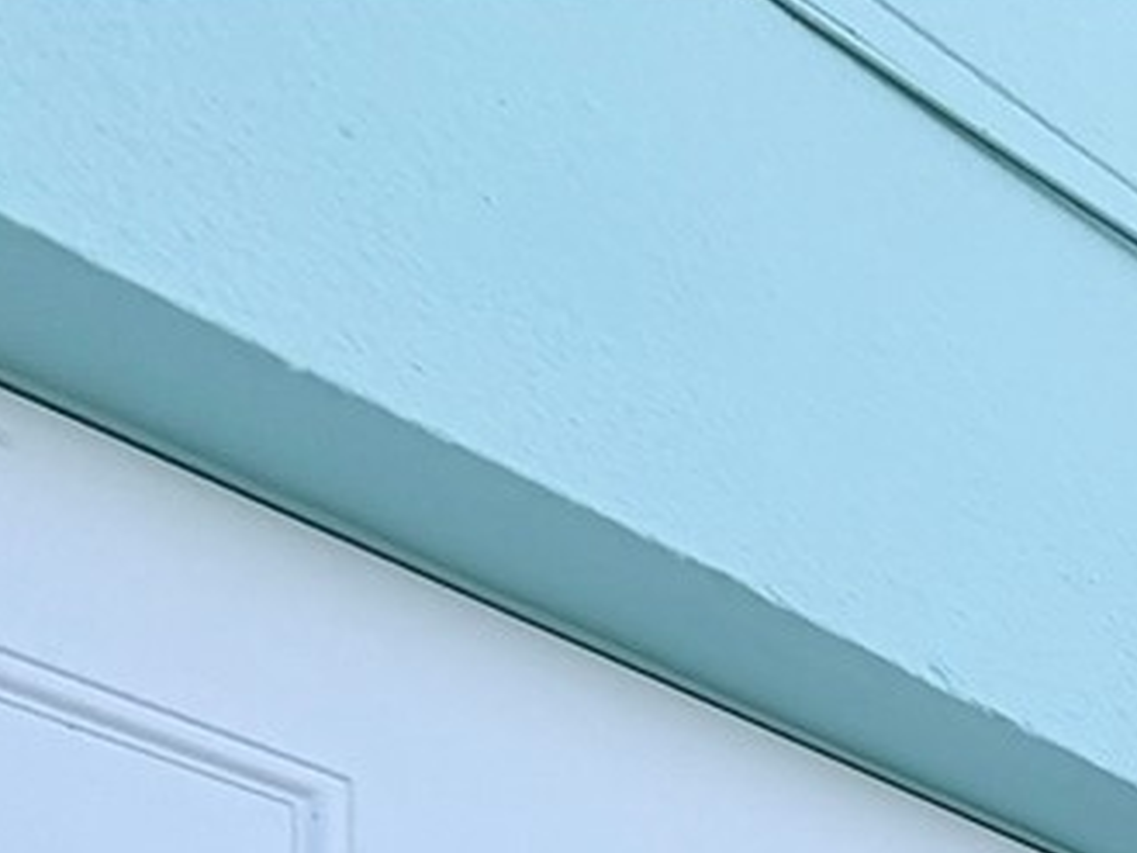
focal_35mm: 68
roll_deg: +0.0
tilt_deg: +1.6
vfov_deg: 14.4
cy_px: 2048
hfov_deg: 18.3
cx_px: 2302
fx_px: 2234
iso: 32
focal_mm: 2.22
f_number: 2.2
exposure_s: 1/770
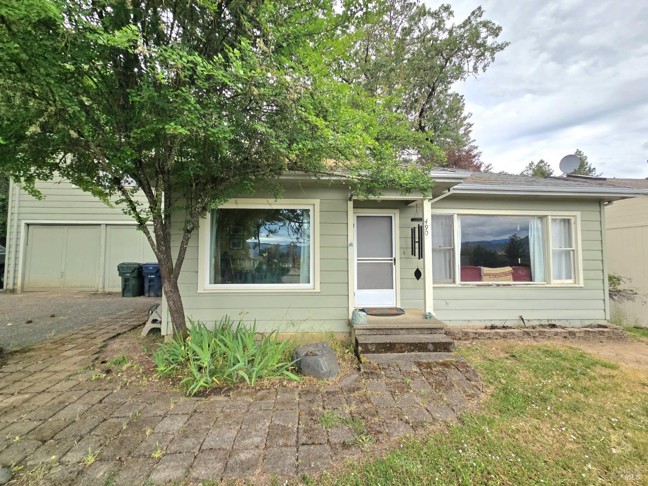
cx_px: 324
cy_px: 243
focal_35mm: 13
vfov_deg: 89.9
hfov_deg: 106.2
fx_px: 243
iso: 50
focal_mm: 2.2
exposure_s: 1/1111
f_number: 2.2
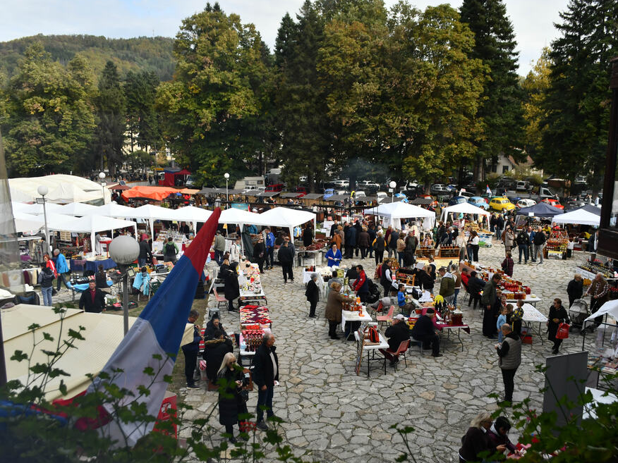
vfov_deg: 46.8
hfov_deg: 59.9
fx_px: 536
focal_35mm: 30
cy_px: 228
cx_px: 335
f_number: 5.6
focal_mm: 18
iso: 320
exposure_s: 1/1250
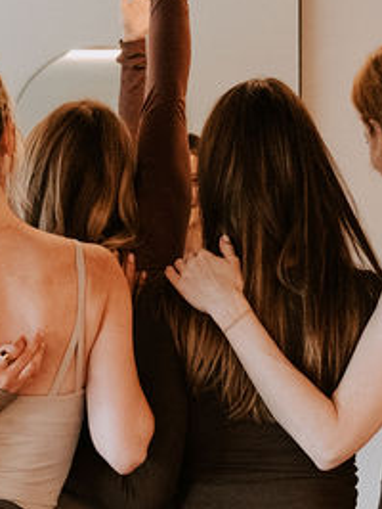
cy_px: 76
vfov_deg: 12.3
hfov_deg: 9.3
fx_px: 2336
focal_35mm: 159
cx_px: 45
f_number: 4
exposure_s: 1/250
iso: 3200
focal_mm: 41
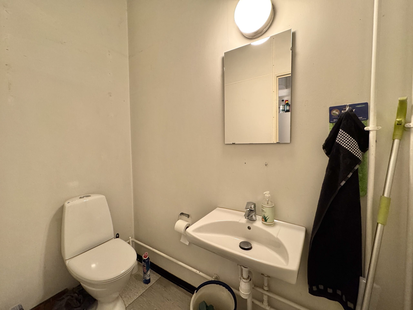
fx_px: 167
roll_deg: +0.5
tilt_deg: -2.7
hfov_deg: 102.1
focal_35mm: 14
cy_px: 155
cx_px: 206
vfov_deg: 85.7
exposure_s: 1/50
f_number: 2.2
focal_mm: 2.22
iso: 320
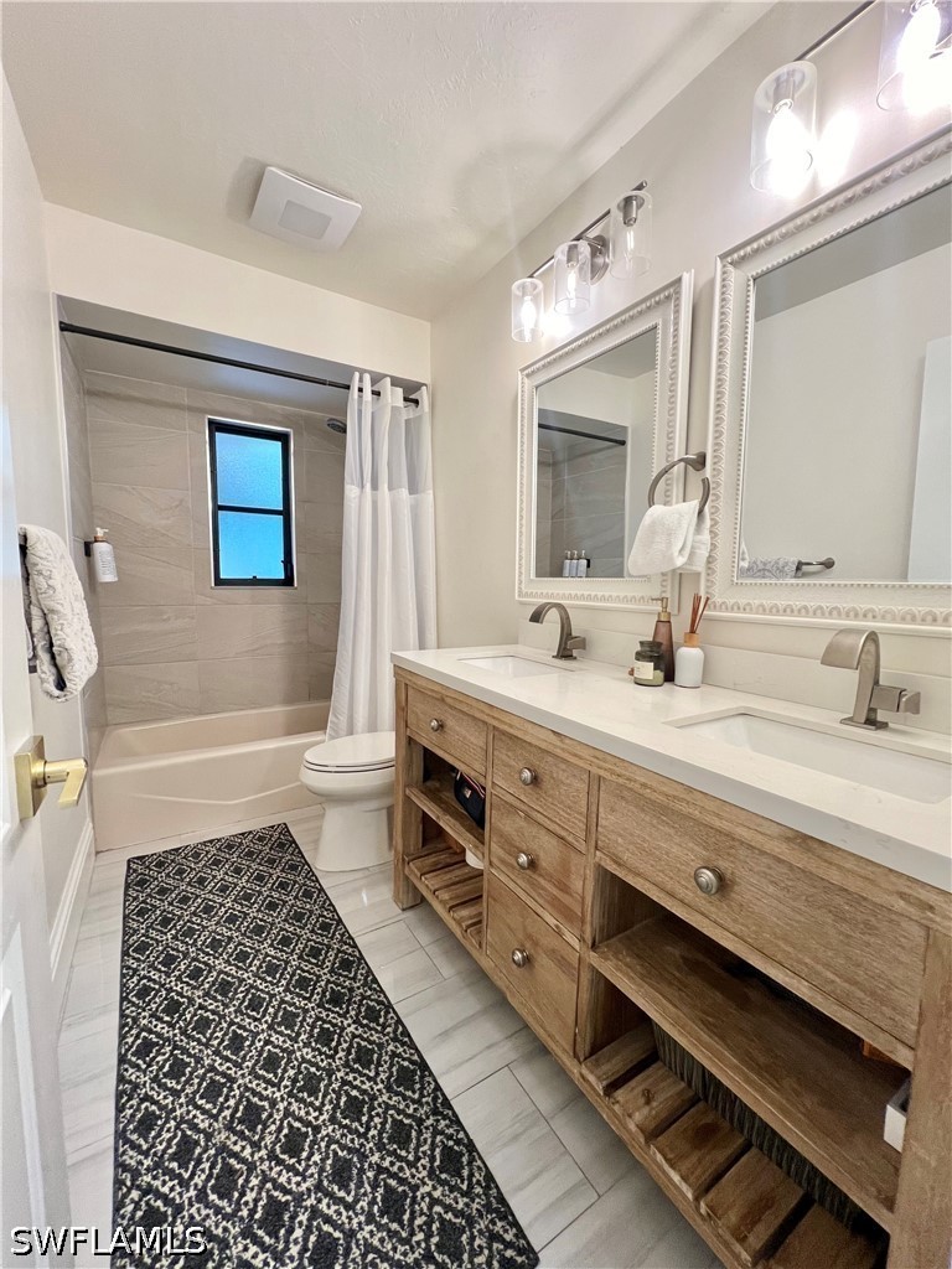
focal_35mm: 13
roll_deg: -1.8
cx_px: 476
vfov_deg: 106.2
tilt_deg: -5.8
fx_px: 477
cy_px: 634
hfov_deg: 89.9
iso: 125
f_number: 1.8
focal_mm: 1.57
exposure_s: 1/120
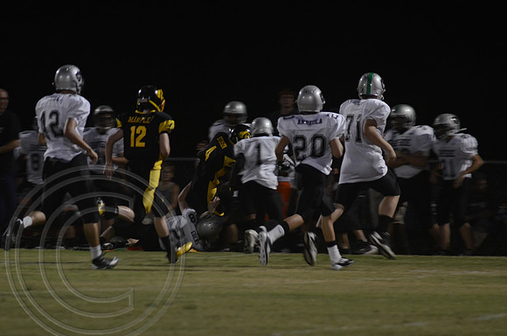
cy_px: 168
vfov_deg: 3.8
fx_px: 5059
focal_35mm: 360
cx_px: 254
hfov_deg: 5.7
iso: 1600
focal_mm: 240
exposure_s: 1/100
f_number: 5.6
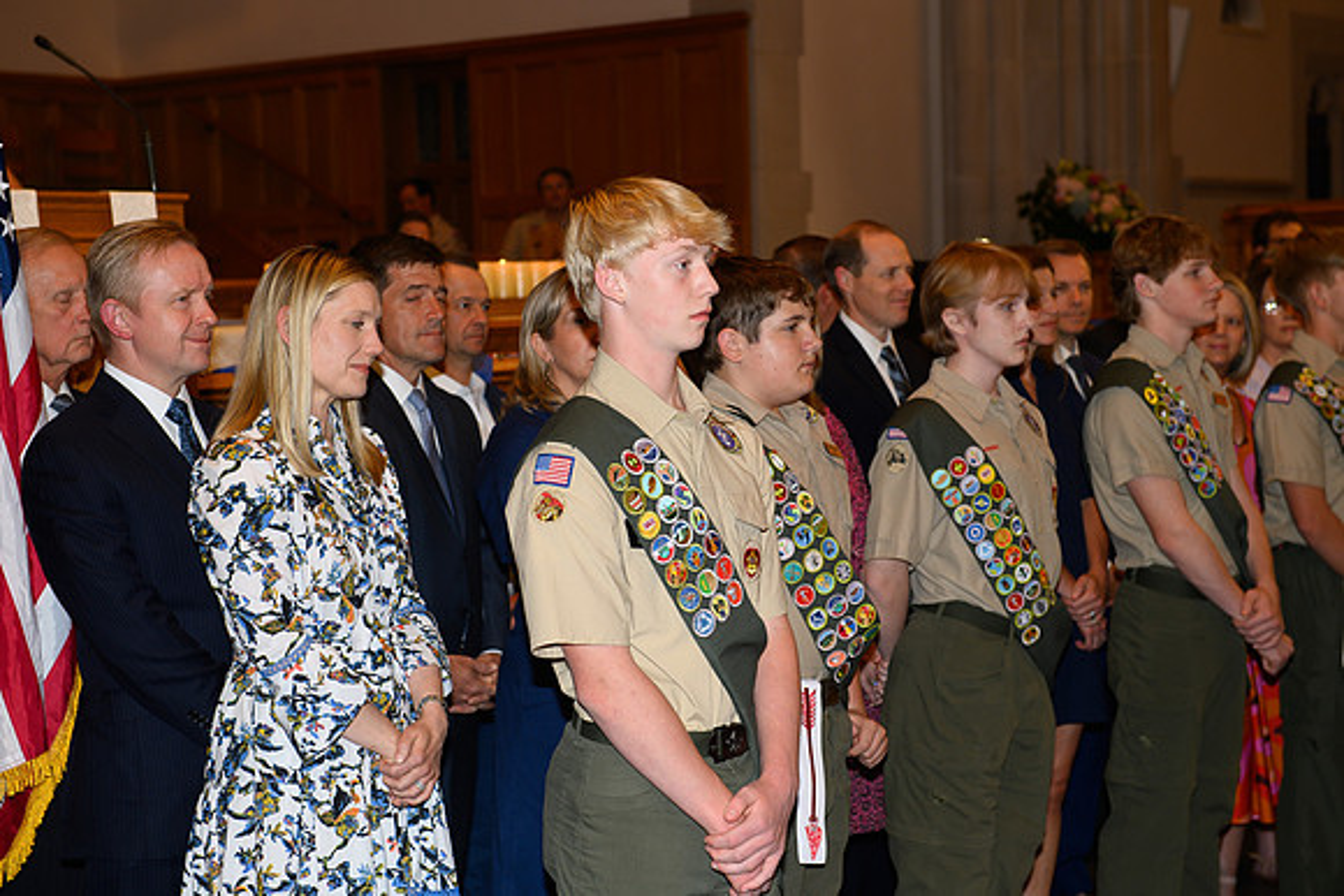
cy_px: 448
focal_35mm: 70
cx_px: 672
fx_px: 2614
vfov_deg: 19.5
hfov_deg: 28.8
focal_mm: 70
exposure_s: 1/60
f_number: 5.6
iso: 400
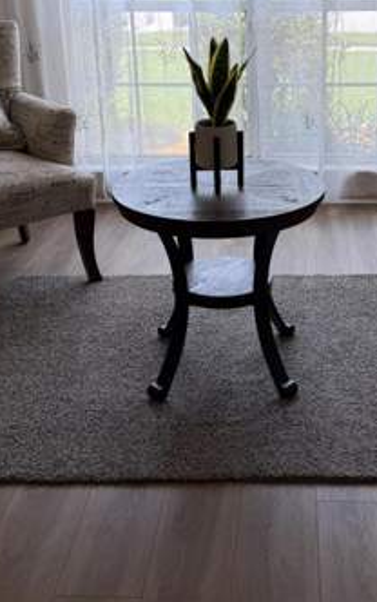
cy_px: 201
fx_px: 804
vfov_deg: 40.5
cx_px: 274
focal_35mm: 49
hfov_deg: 26.1
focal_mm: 6.76
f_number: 1.78
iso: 64
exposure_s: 1/273
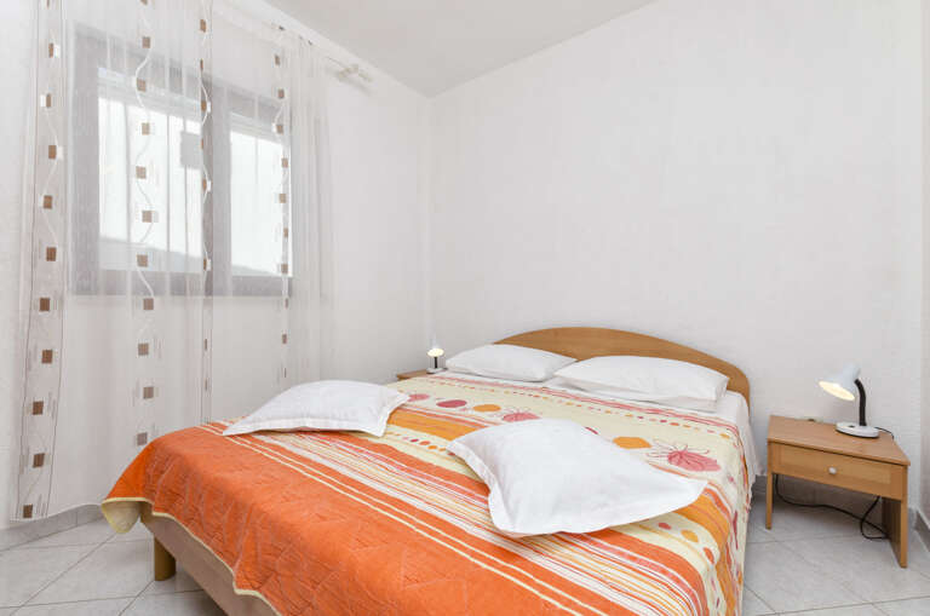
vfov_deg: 77.1
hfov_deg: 100.5
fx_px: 387
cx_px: 465
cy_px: 308
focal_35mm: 15
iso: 160
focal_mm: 10
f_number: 8
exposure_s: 1/160
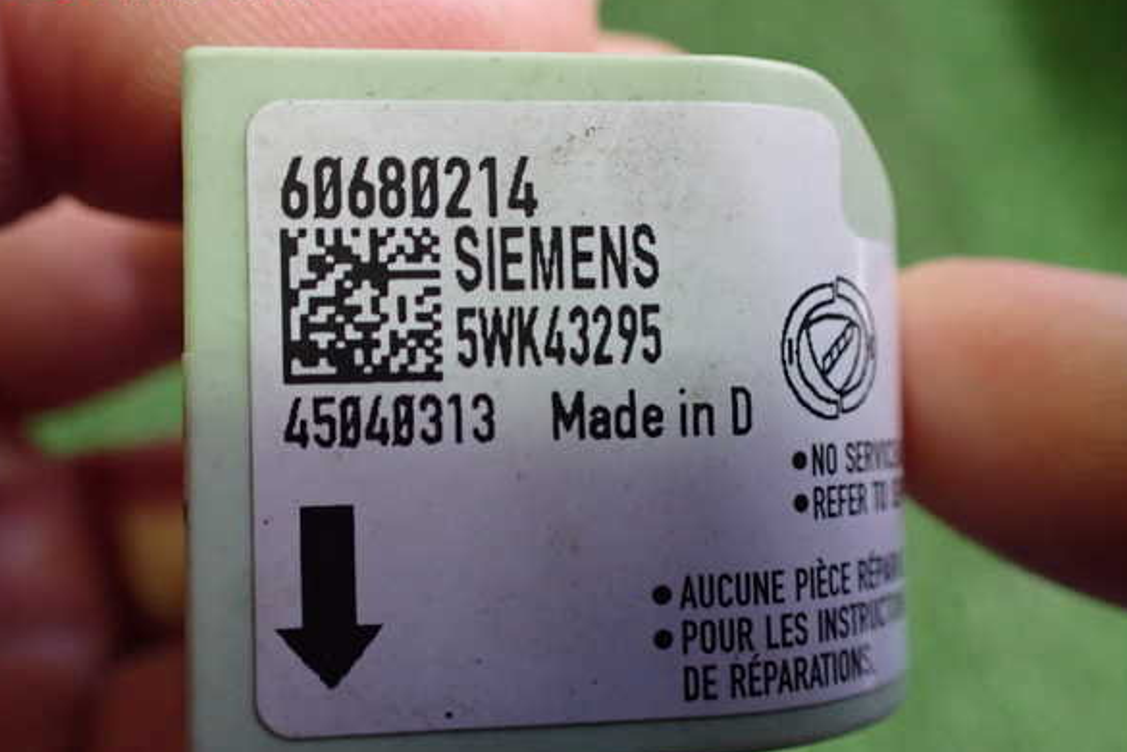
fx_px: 1002
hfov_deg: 58.7
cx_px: 559
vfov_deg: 41.1
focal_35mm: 32
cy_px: 393
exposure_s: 1/125
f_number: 2.3
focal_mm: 5.4
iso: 800
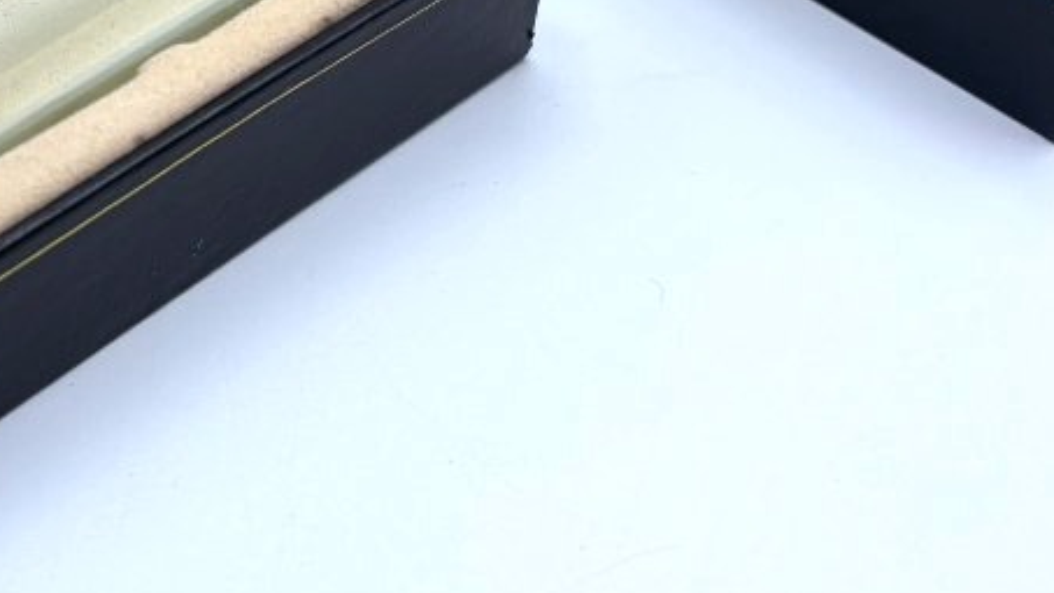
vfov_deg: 15.3
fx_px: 2096
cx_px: 58
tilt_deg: -38.4
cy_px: -205
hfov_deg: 27.0
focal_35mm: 75
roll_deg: +0.8
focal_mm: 5.96
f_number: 1.6
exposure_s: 1/1311
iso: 50
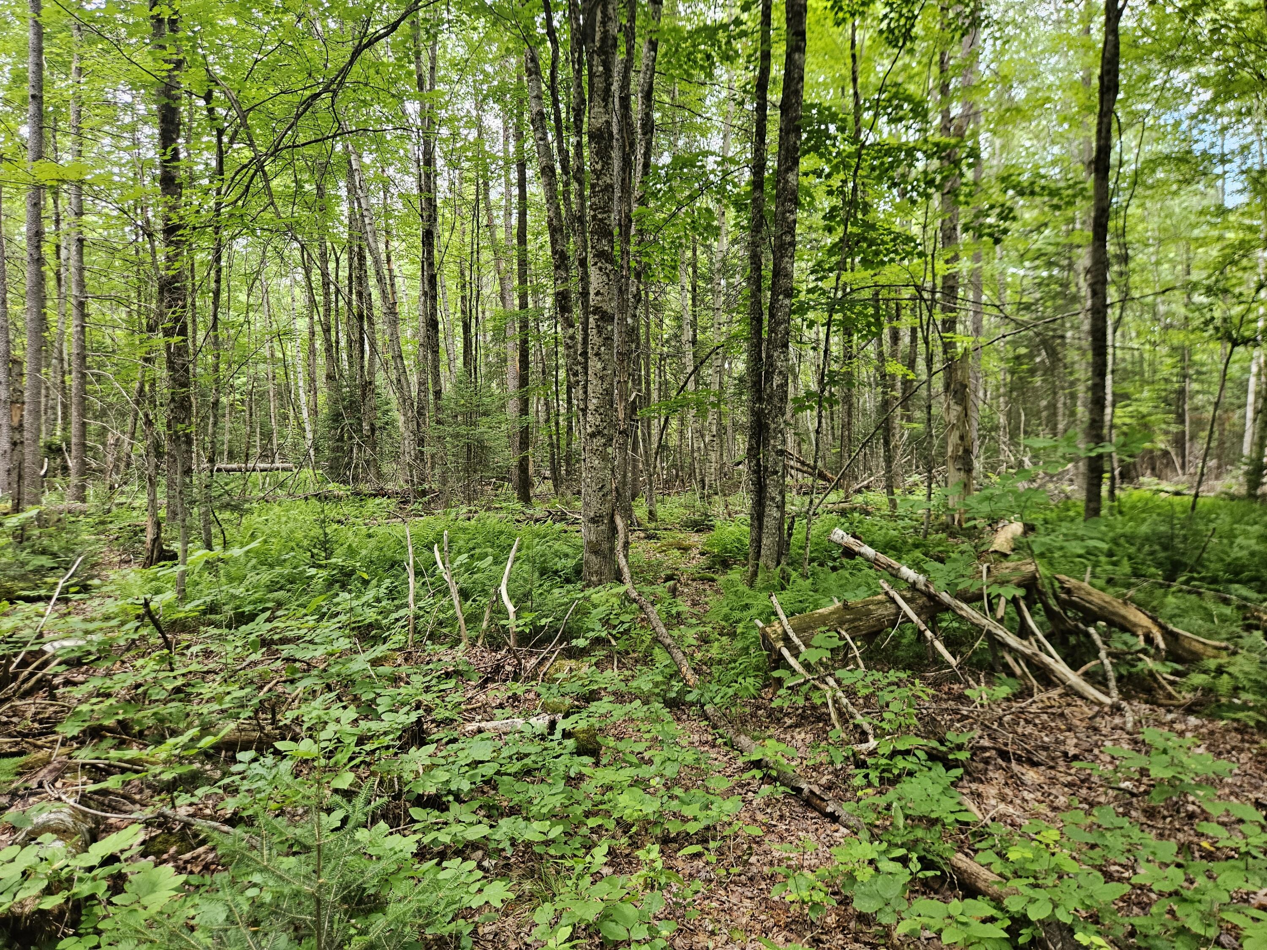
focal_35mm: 23
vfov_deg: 58.9
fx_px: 842
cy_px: 475
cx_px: 634
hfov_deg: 73.9
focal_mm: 5.4
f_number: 1.8
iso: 160
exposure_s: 1/180
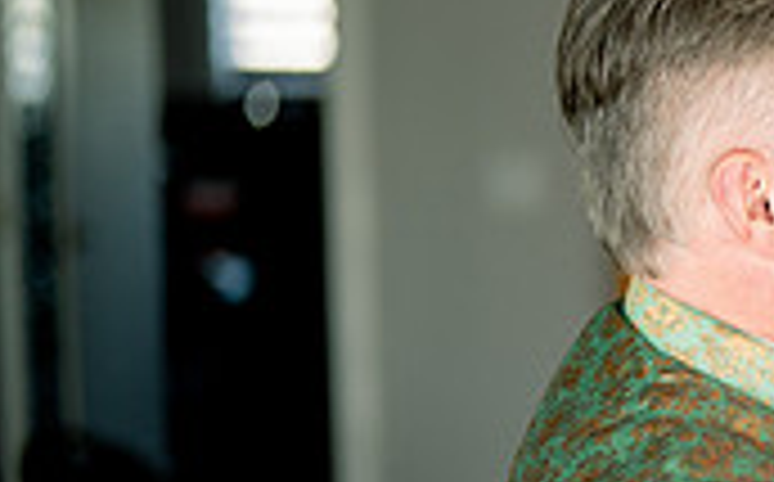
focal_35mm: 172
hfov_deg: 11.5
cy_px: 354
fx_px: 3623
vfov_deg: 7.6
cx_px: 1256
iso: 320
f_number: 1.4
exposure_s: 1/320
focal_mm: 50
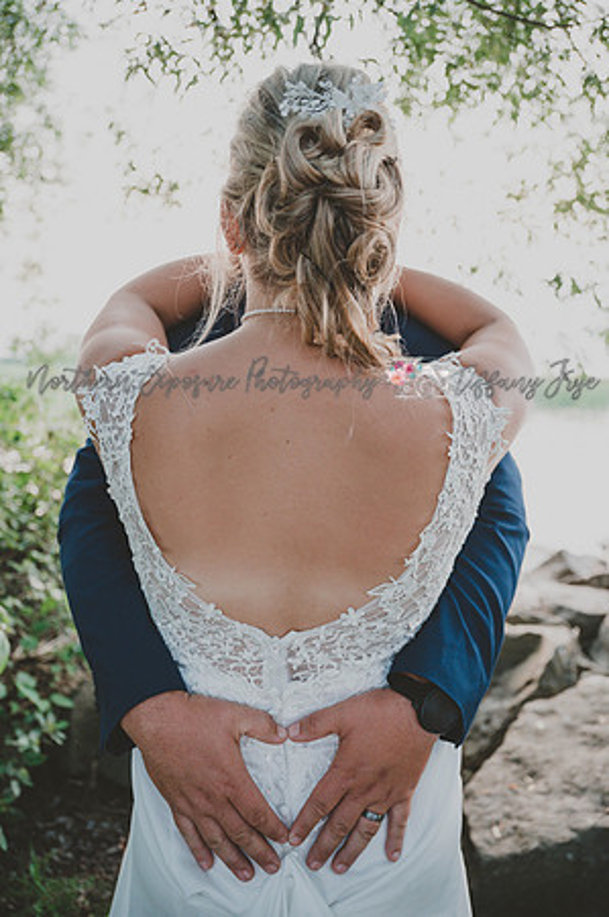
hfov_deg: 53.0
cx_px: 304
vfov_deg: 73.8
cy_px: 458
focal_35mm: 24
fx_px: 610
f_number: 2.8
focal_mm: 24
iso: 1400
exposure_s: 1/125
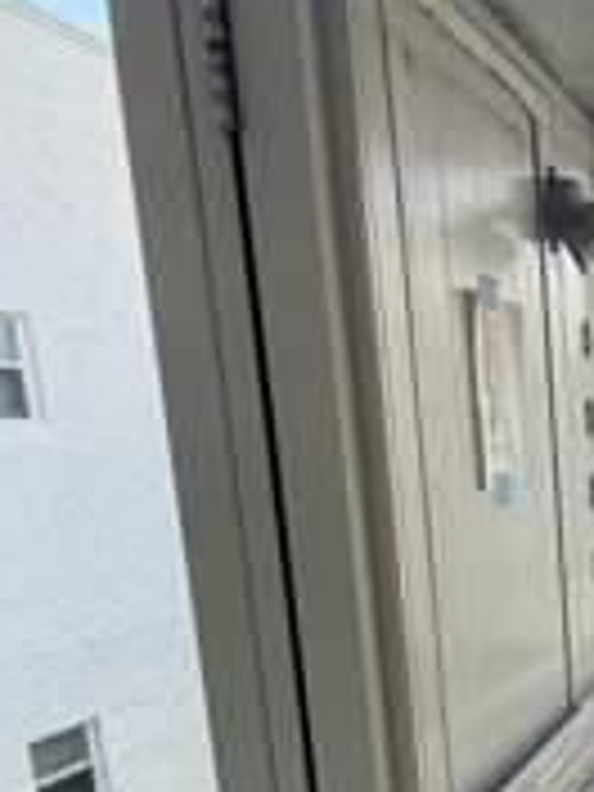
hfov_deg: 23.2
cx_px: 886
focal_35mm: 51
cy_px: 742
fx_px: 1167
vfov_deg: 34.9
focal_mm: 2.22
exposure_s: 1/246
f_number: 2.2
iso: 64
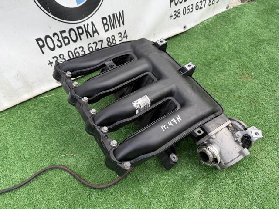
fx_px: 193
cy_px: 104
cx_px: 140
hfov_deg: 71.6
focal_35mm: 24
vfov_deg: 56.8
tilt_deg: -45.4
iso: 80
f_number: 1.78
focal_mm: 6.76
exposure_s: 1/237
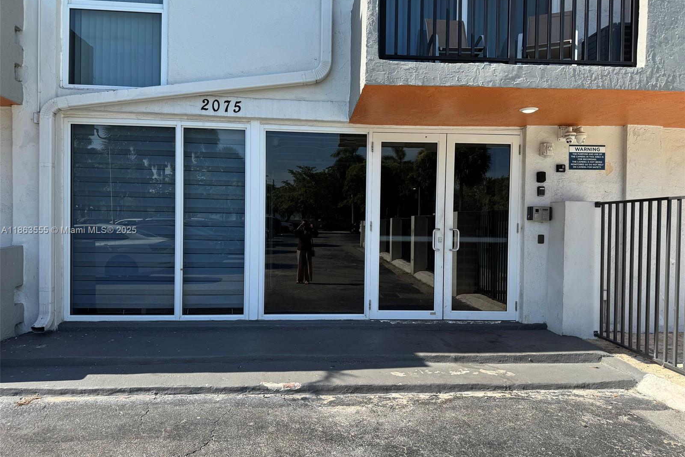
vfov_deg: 51.3
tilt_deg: -1.4
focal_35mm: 25
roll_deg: -0.4
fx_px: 476
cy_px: 231
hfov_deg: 71.5
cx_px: 342
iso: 80
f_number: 1.78
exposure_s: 1/1560
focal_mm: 6.76
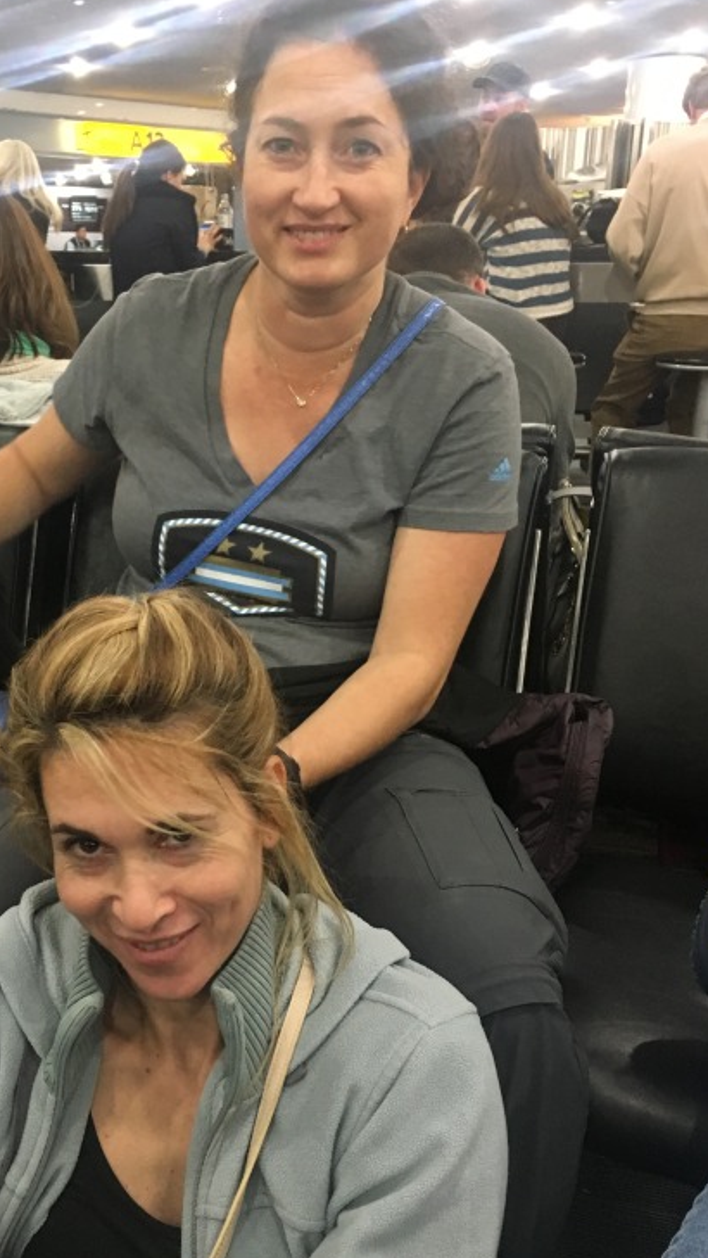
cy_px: 718
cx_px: 204
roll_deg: +1.0
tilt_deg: -19.6
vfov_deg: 53.8
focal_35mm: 37
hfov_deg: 31.6
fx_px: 1234
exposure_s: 1/20
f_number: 2.2
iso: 200
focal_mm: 4.15
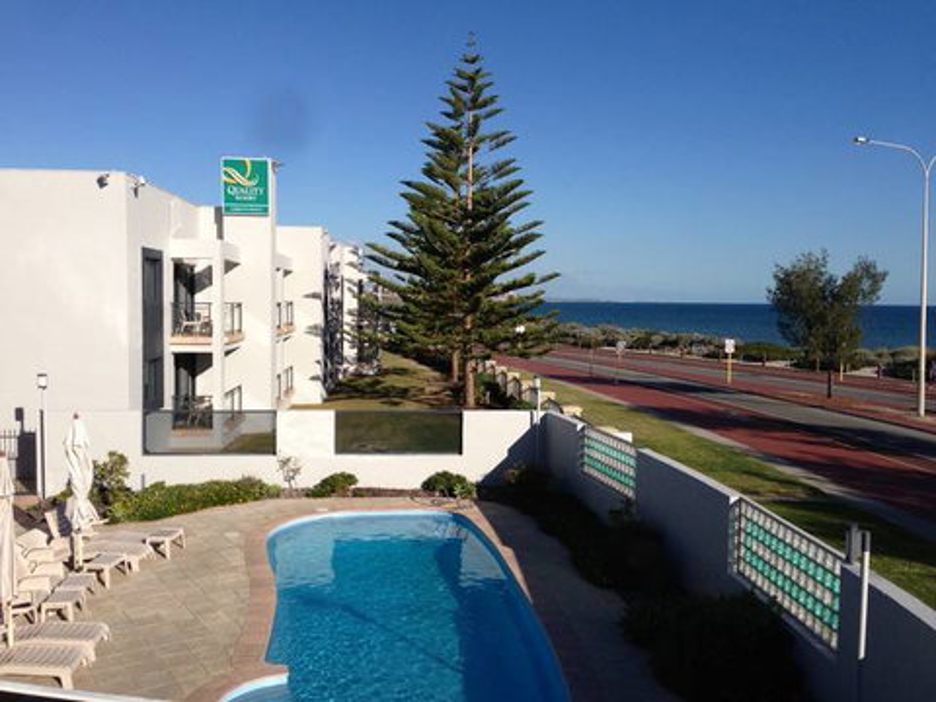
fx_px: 892
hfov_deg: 55.4
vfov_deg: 42.9
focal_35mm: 33
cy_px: 351
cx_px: 468
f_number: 2.4
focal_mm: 4.13
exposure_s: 1/2262
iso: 50
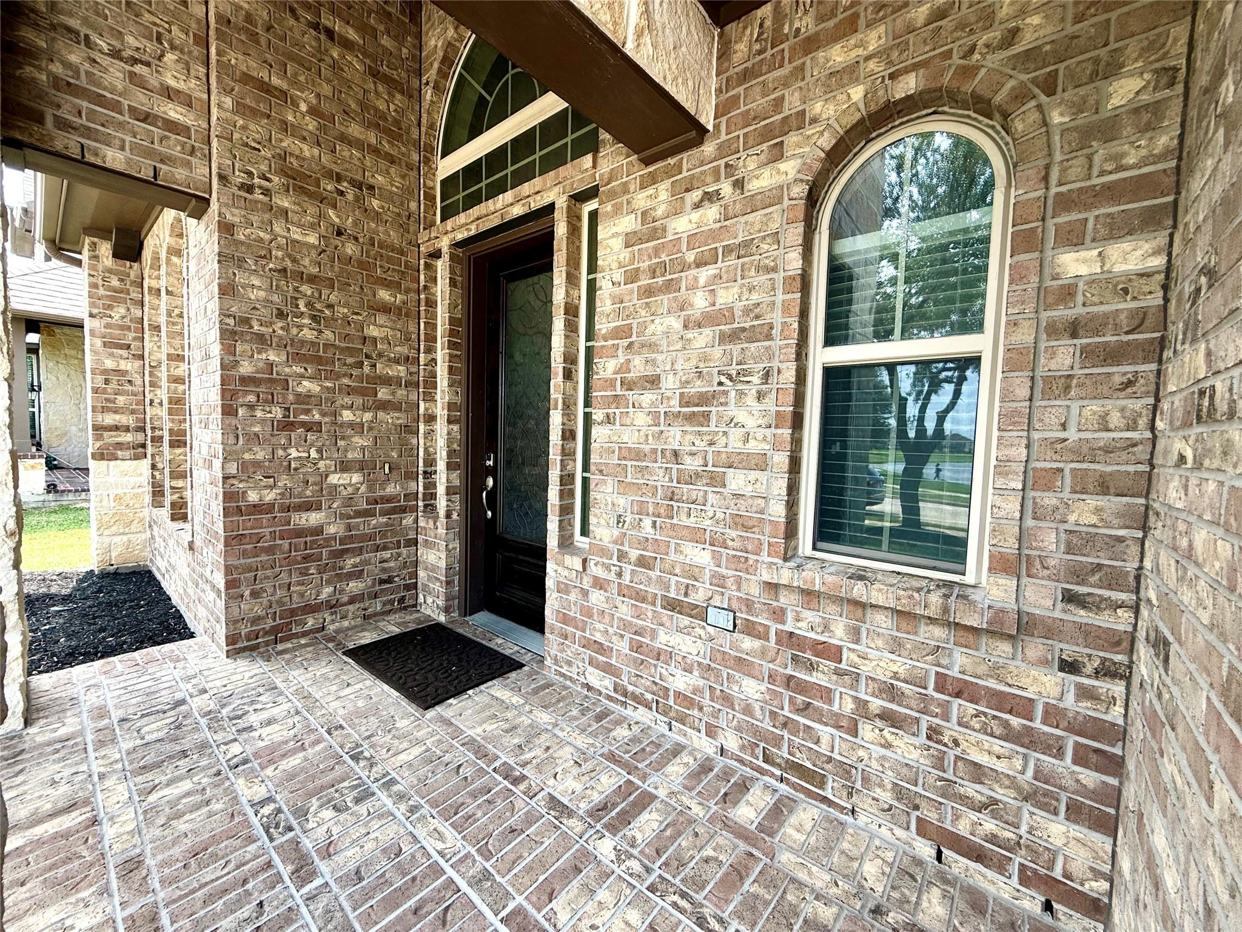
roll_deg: -2.5
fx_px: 502
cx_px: 621
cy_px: 466
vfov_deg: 85.7
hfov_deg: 102.1
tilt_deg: -3.0
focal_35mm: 14
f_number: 2.2
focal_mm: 2.22
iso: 50
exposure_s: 1/240
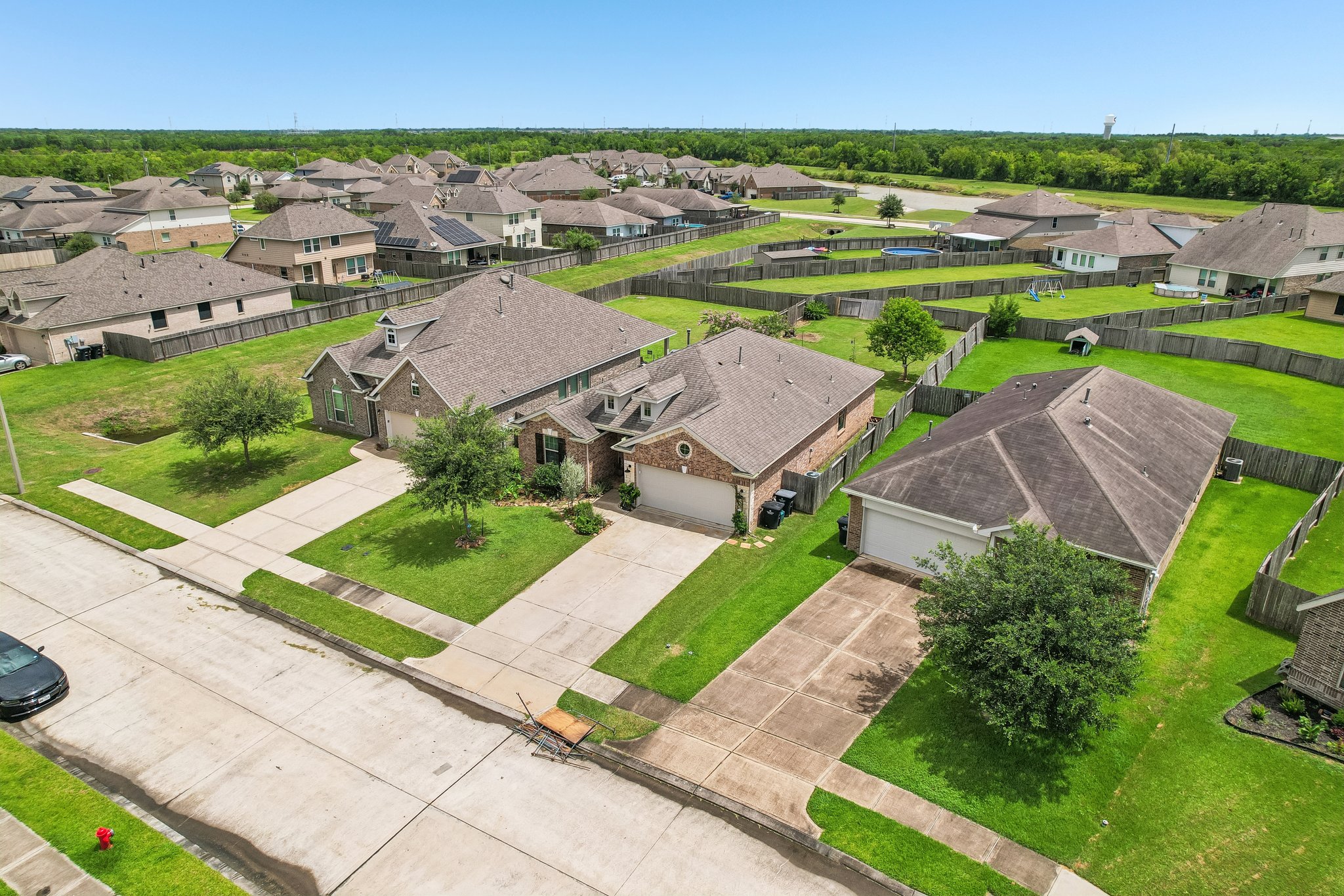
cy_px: 448
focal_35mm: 22
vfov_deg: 57.2
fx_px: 821
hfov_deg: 78.6
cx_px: 672
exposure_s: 1/250
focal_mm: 8.4
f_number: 2.8
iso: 120
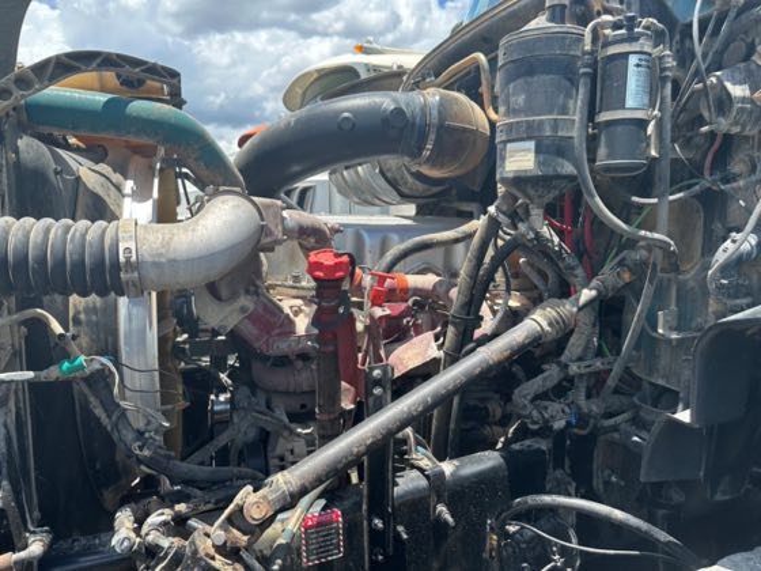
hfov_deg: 71.6
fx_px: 528
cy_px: 286
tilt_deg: -6.1
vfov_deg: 56.8
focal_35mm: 24
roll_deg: +1.6
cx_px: 380
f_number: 1.78
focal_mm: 6.86
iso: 80
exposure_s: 1/1692
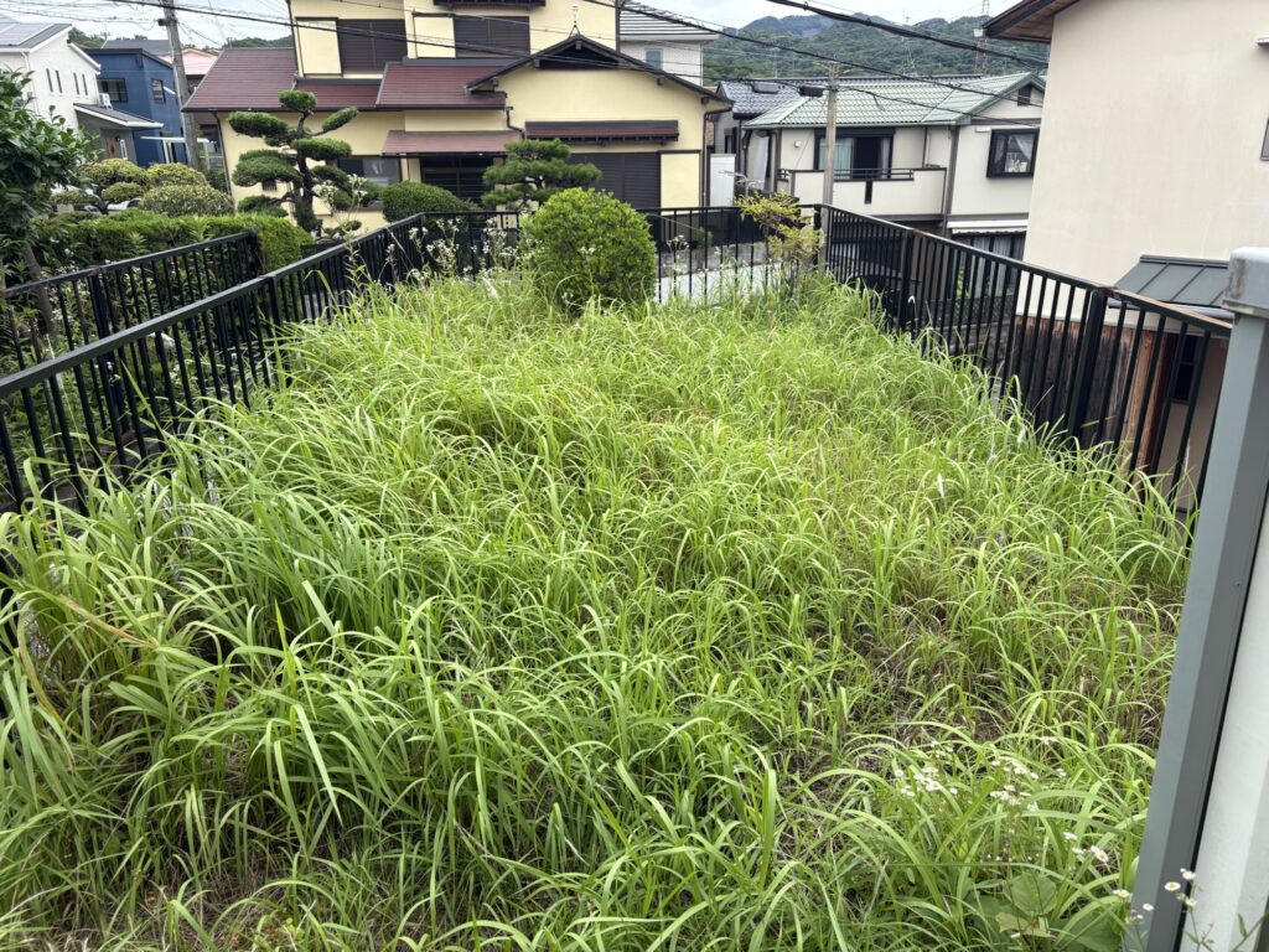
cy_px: 476
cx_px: 634
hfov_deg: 67.3
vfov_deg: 53.1
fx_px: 953
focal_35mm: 26
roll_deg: +0.2
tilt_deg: -19.6
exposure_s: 1/884
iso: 50
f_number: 1.6
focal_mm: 5.96
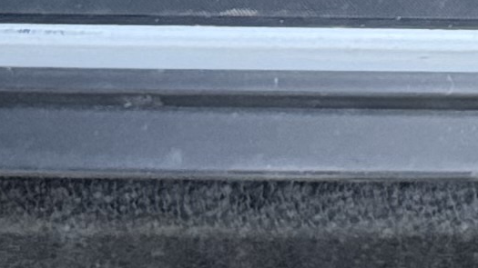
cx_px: 1131
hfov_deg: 9.6
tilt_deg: -46.6
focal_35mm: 201
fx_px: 2547
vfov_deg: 5.8
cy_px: -391
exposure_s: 1/60
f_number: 1.78
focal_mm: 6.76
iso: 640
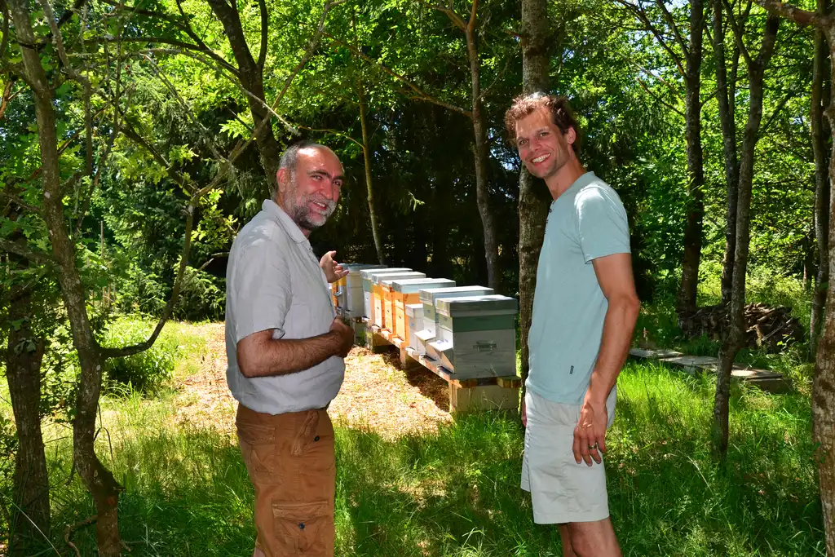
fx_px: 905
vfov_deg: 34.2
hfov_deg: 49.5
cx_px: 418
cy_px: 278
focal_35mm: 39
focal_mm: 26
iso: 400
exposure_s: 1/250
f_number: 9
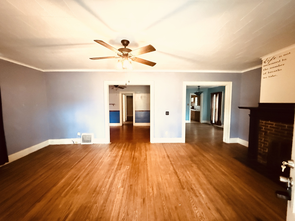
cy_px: 110
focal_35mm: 14
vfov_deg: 85.7
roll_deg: +0.1
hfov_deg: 102.1
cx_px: 148
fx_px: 119
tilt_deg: -2.2
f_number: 2.2
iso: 1250
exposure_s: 1/40
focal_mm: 2.22
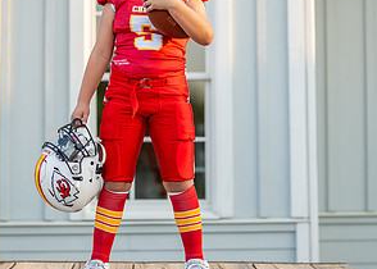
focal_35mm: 113
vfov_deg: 12.6
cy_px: 55
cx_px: 159
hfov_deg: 17.7
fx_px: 1210
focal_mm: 50
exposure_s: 1/2500
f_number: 1.2
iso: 200
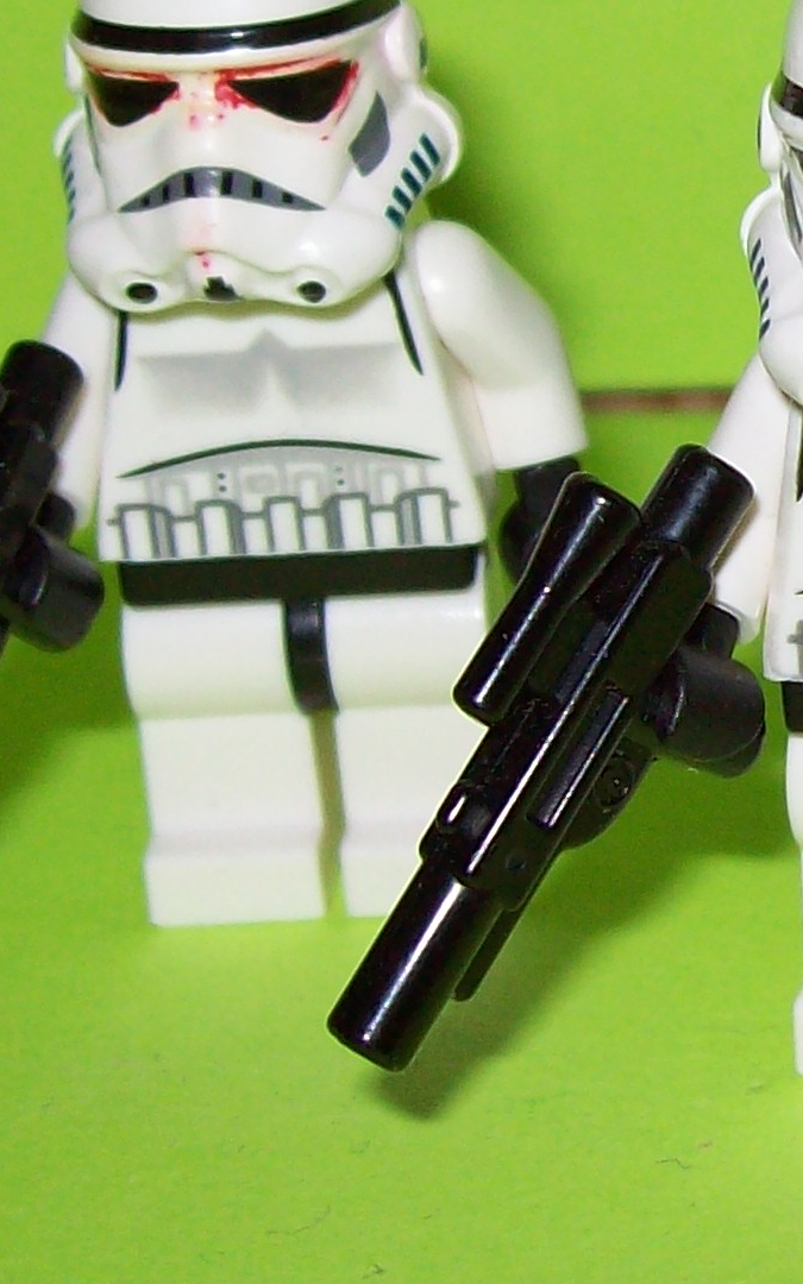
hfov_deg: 11.6
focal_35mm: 108
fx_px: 3782
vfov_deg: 19.2
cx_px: 1211
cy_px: 396
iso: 80
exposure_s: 1/64
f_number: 2.7
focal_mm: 6
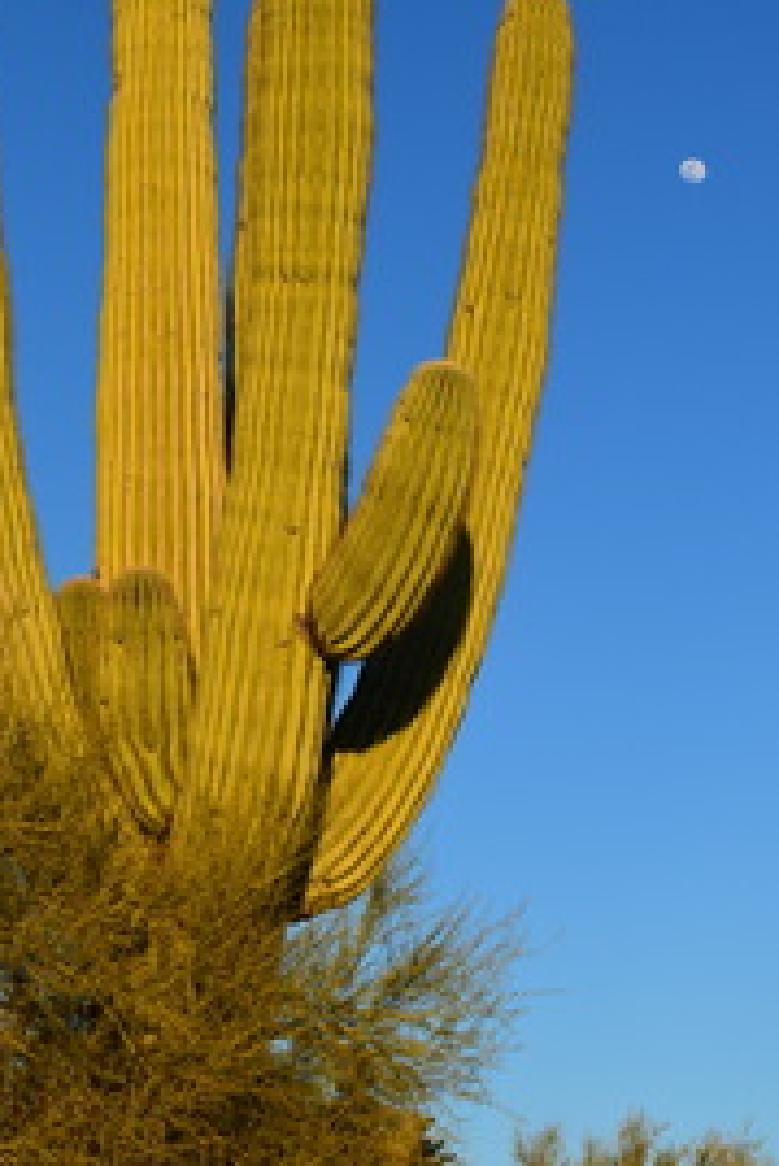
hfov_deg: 14.7
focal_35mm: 93
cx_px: 381
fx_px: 3014
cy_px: 200
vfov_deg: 21.6
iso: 200
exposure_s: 1/500
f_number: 8
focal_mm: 32
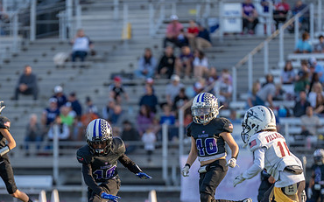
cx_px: 103
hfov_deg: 6.6
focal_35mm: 320
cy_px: 168
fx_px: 2825
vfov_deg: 4.1
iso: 250
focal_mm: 200
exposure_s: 1/1250
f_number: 2.8
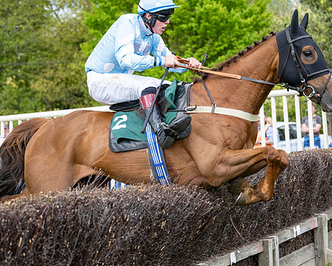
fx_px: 1120
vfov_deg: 13.5
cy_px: 143
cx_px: 109
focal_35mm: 114
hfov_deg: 16.8
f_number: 2.8
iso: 400
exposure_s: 1/2500
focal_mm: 76
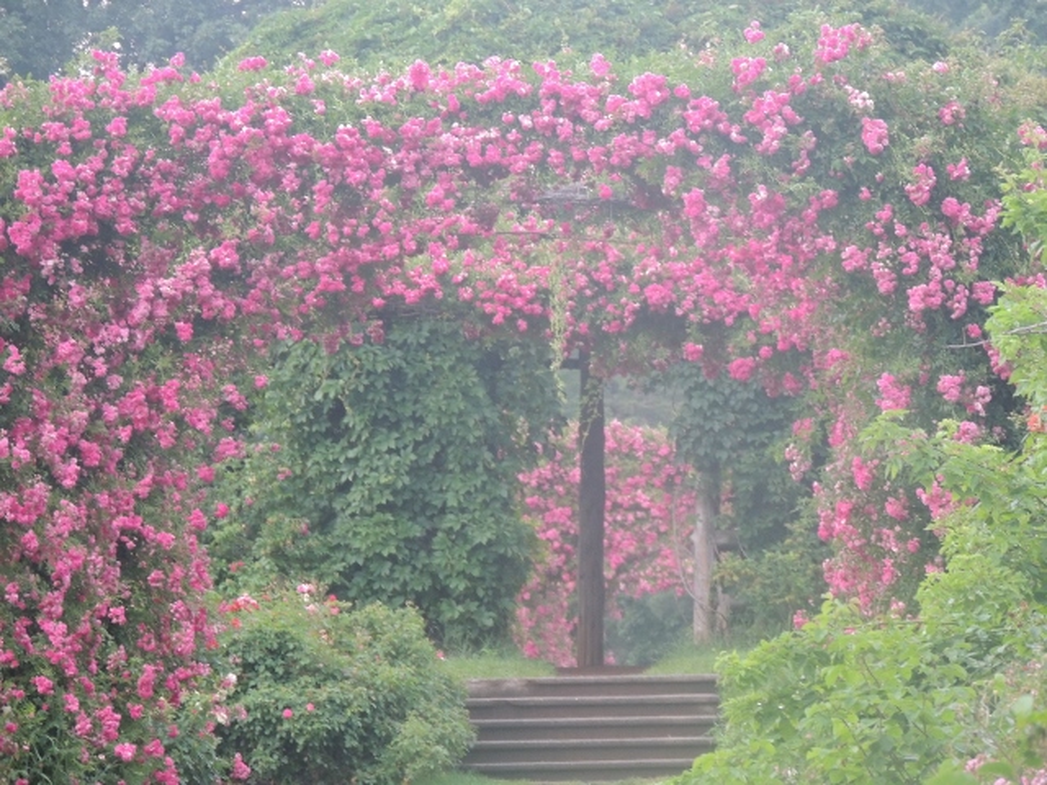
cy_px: 392
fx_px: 9074
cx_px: 524
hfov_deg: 6.6
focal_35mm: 300
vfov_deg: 5.0
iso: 560
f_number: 4.8
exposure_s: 1/50
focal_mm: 53.5
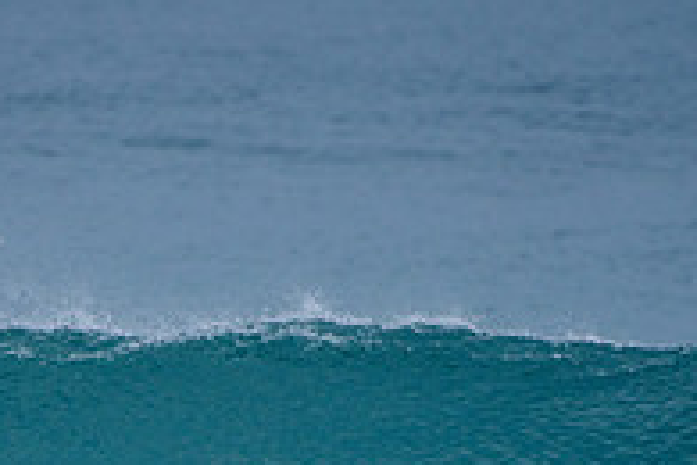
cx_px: 104
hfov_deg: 1.4
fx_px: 27646
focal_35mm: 1428
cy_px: 660
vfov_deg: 1.0
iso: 360
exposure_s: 1/2000
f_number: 5.6
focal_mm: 480
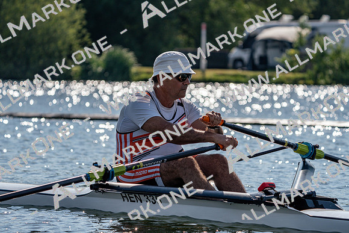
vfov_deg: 6.9
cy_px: 116
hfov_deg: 10.3
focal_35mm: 200
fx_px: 1939
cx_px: 174
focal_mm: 200
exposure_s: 1/1600
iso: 100
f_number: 5.6
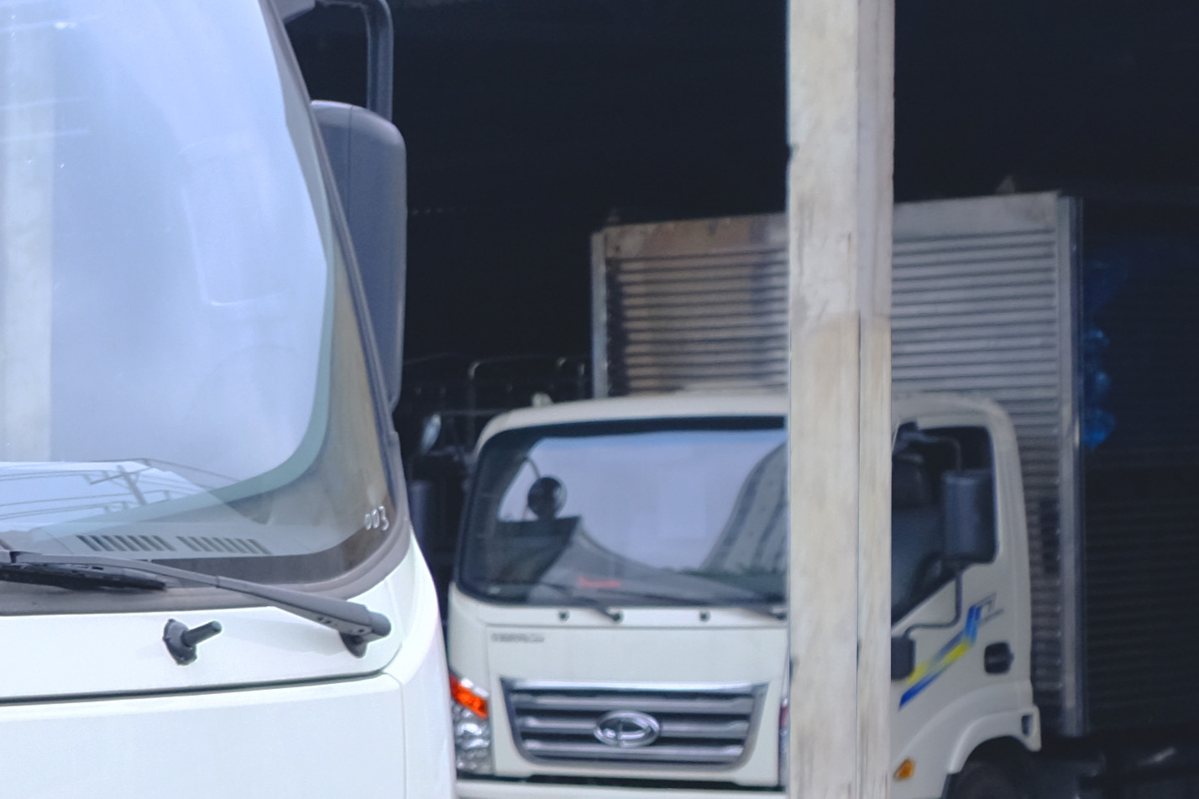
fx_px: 3930
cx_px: -1308
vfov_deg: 11.6
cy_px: 651
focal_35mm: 118
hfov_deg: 14.1
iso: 320
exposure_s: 1/150
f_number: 4.5
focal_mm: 18
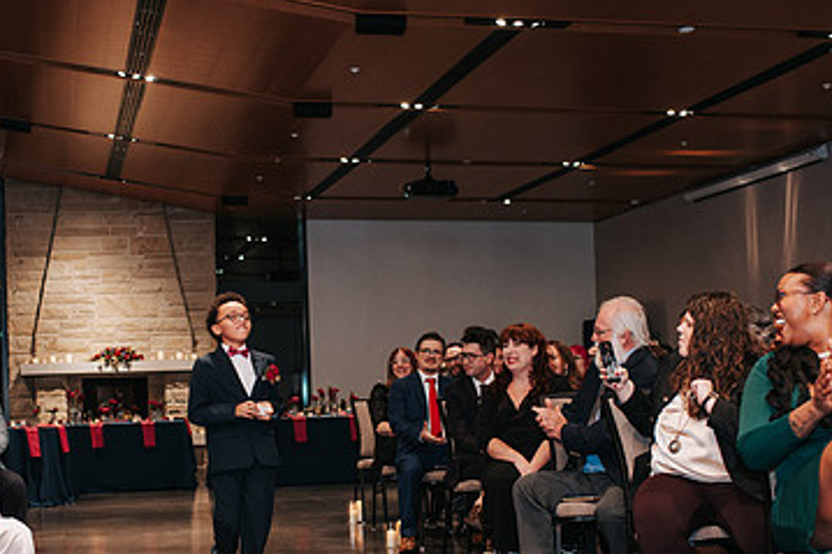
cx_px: 283
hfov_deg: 32.2
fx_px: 1432
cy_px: 367
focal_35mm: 62
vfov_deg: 21.8
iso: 1000
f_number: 2.8
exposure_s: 1/200
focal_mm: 35
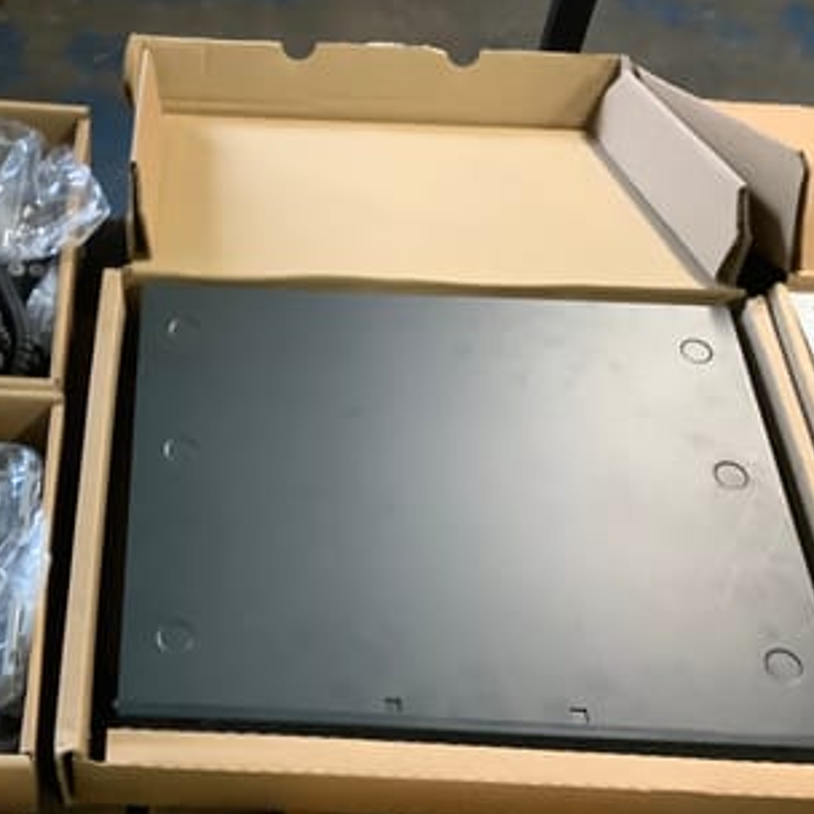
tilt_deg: -54.2
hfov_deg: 36.3
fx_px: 1197
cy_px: 491
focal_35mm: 45
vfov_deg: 37.4
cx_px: 163
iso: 400
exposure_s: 1/50
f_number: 2.4
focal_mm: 3.3
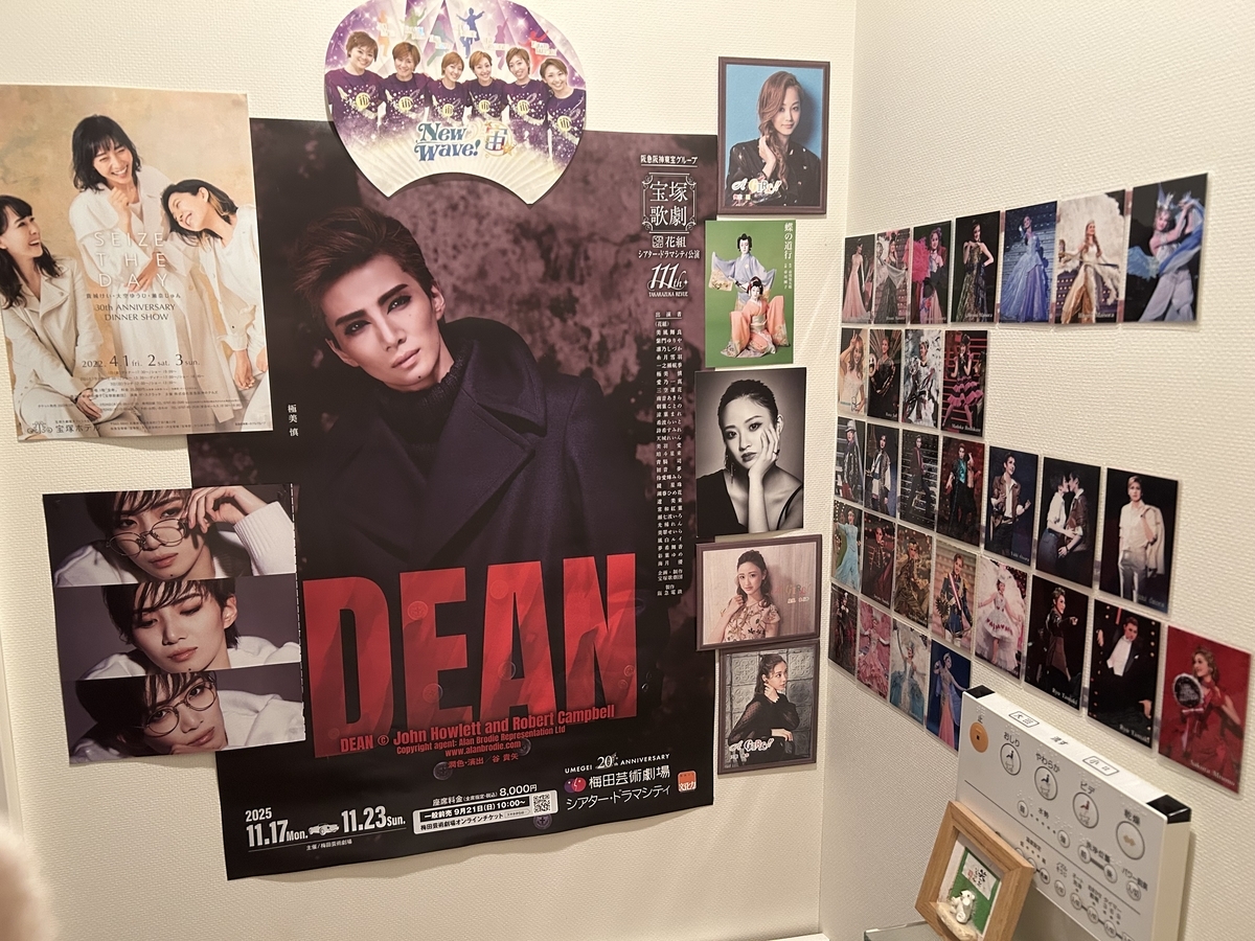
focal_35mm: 26
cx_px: 628
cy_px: 470
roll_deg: -0.1
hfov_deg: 67.3
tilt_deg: -9.0
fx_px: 943
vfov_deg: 53.1
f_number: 1.5
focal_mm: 5.7
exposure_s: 1/50
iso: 320
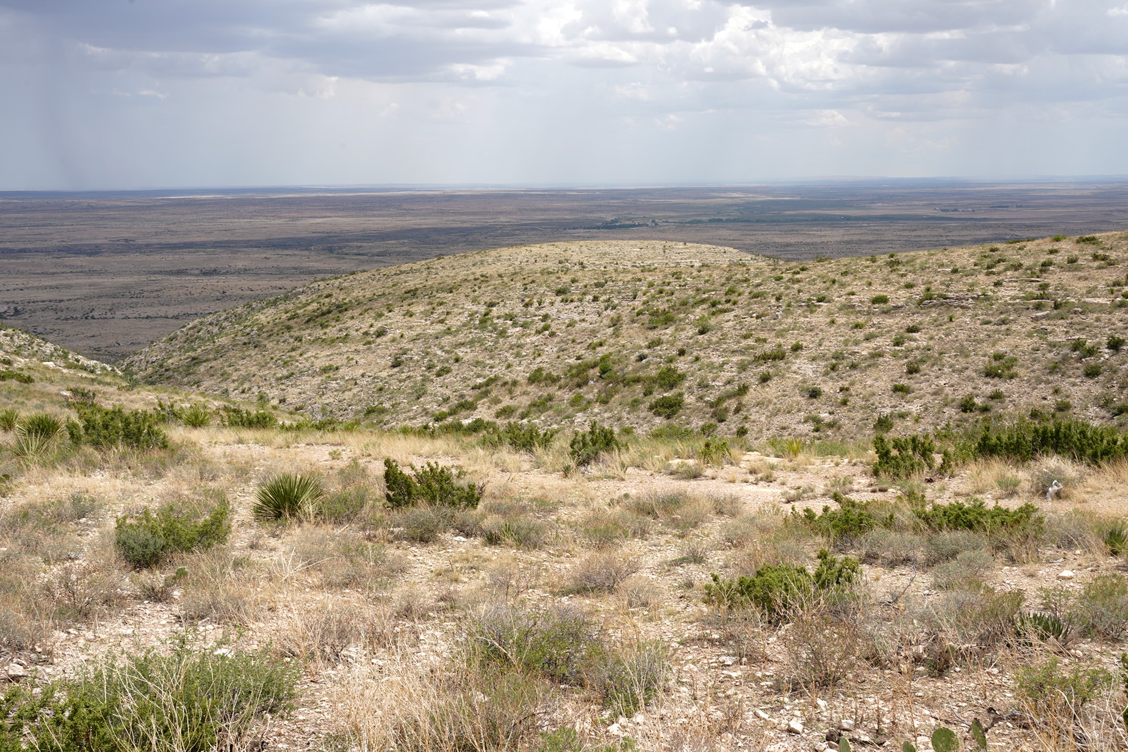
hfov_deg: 46.4
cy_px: 376
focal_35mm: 42
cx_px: 564
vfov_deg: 31.9
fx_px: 1316
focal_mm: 42
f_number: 14
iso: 100
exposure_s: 1/100
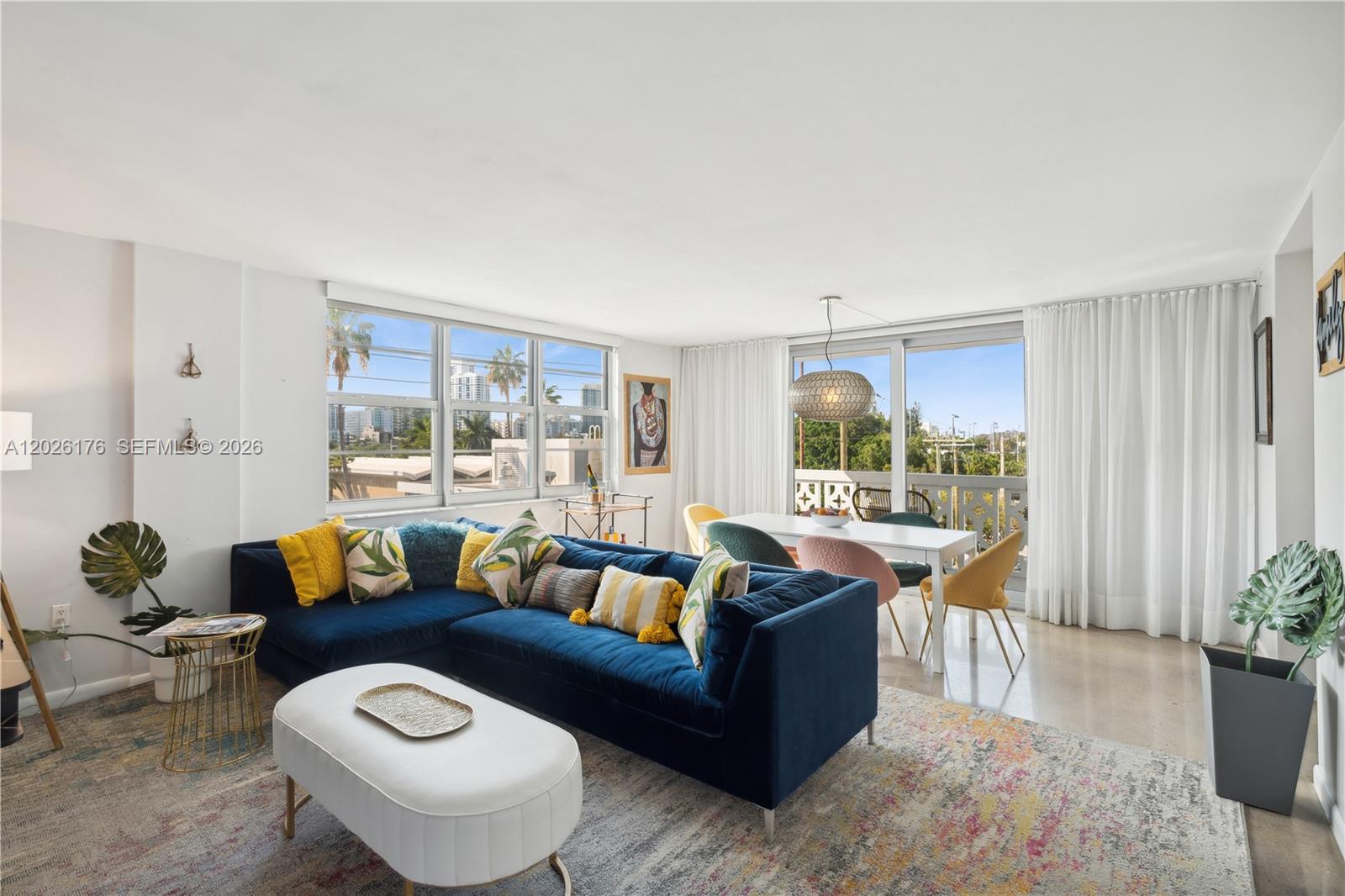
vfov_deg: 73.7
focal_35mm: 16
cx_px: 672
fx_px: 598
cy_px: 448
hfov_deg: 96.7
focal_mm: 16
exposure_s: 1/25
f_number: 9
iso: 200
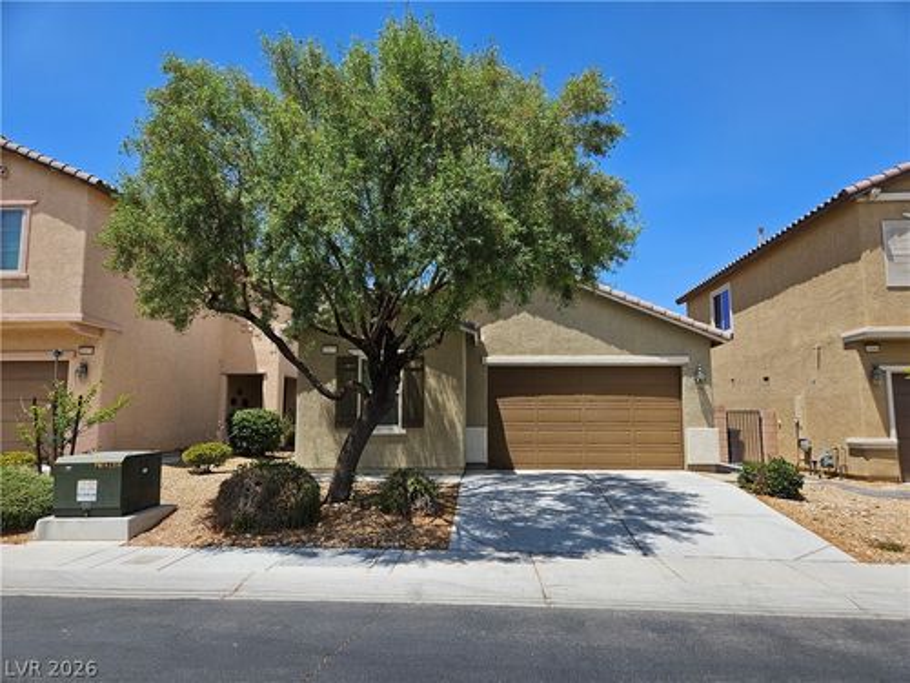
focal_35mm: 23
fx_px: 605
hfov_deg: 73.9
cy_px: 342
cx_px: 455
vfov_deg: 58.9
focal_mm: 5.4
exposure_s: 1/2066
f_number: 1.8
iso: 25
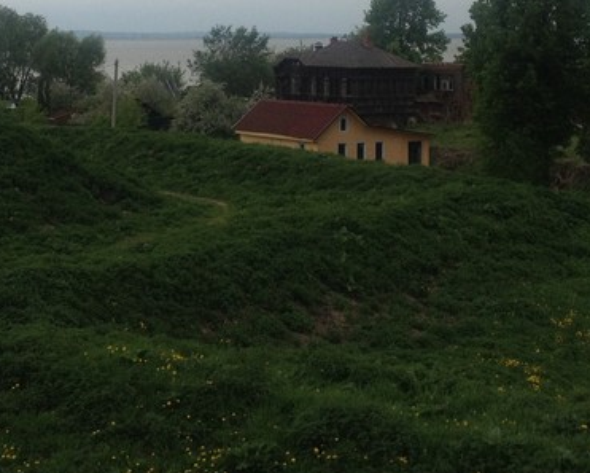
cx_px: 326
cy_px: 49
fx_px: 1607
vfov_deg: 16.5
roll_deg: -1.7
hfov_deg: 20.8
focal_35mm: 92
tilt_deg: -2.4
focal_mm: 4.28
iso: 50
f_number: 2.4
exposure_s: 1/2208
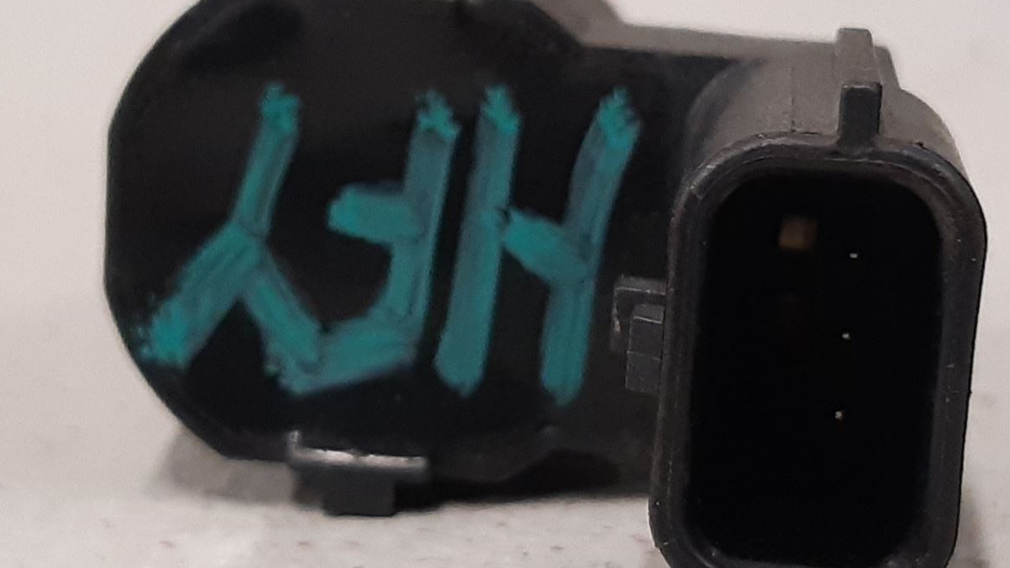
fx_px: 1312
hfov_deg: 42.1
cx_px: 551
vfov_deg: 24.3
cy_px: 378
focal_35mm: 49
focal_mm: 3.93
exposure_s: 1/50
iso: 250
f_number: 1.7
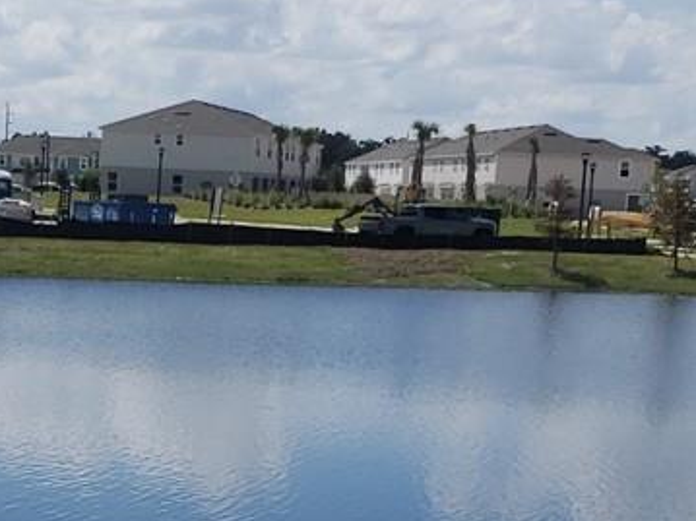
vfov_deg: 12.6
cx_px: 114
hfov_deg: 16.8
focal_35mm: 116
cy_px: 494
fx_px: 2332
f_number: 1.5
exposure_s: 1/5248
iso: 50
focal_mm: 4.3
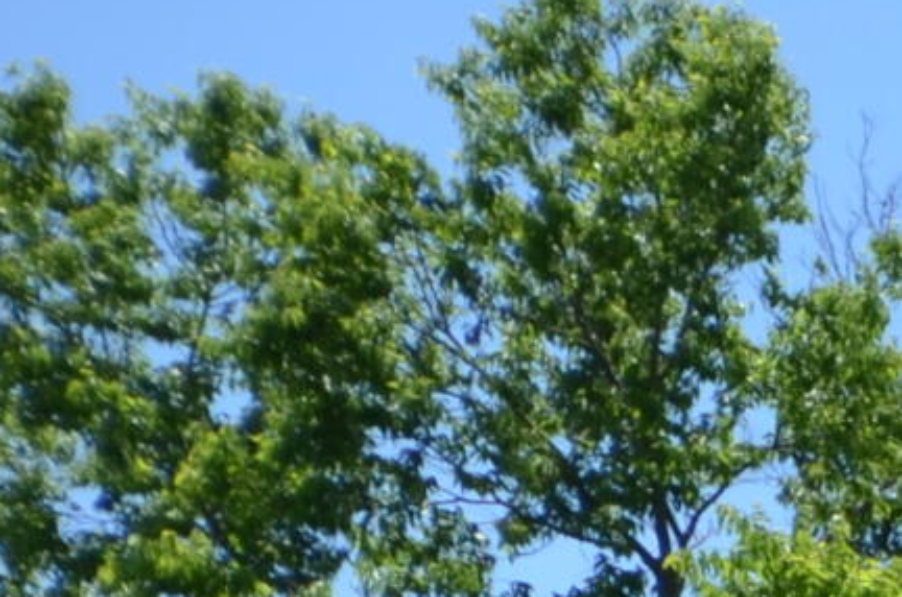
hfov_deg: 7.0
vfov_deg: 5.3
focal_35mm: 250
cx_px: 3059
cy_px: 1510
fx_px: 6250
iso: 140
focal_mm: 24
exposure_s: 1/250
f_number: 8
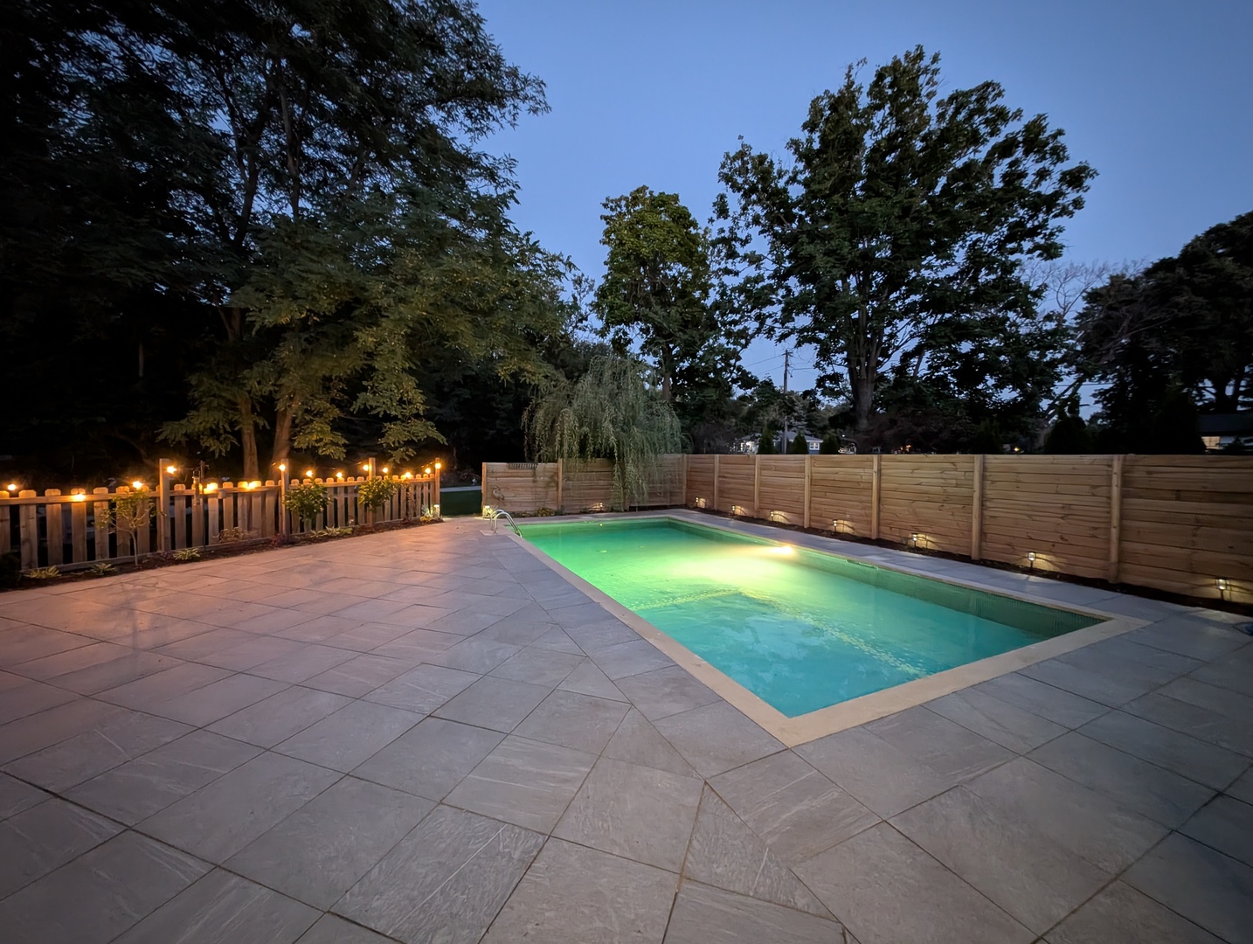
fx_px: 435
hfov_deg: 110.5
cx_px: 626
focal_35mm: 12
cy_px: 472
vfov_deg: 94.7
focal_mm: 2.23
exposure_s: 1/24
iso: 851
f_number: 1.95
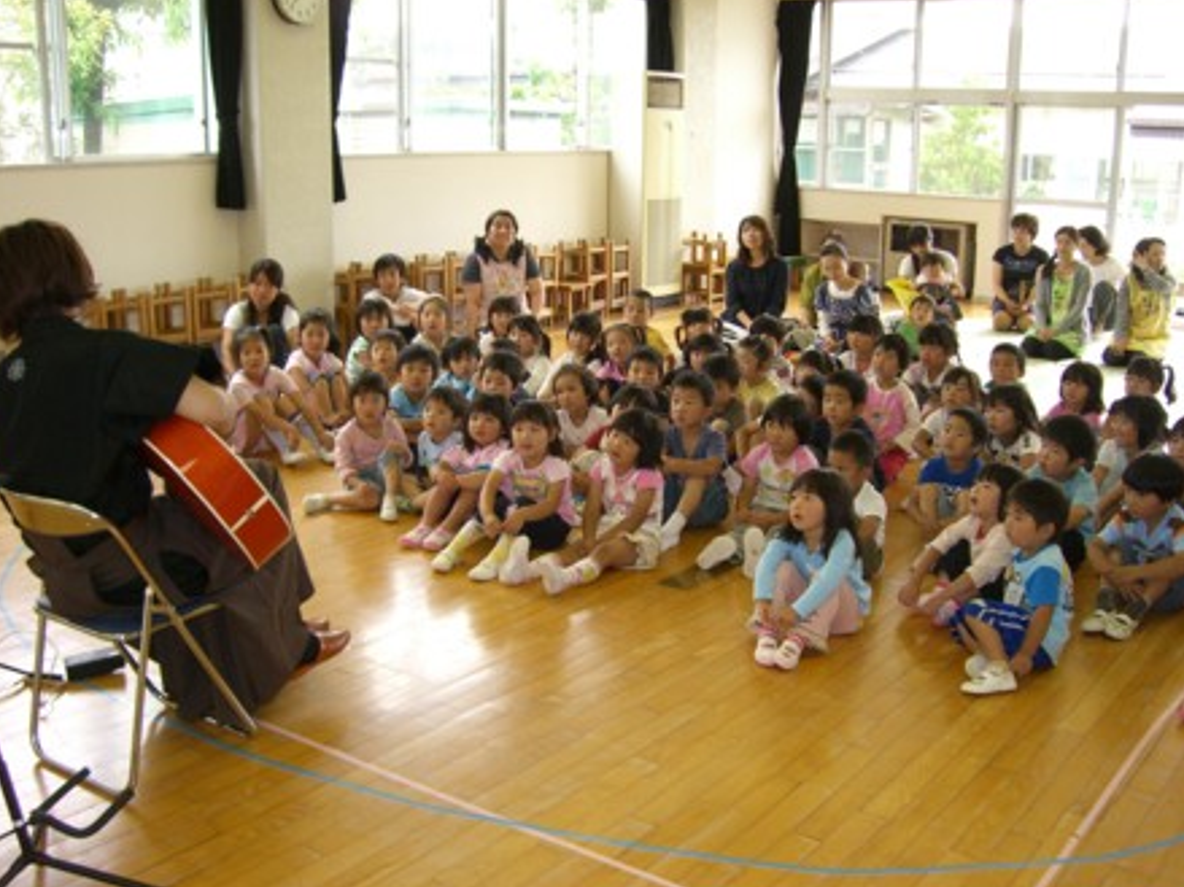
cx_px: 585
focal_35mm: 39
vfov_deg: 36.8
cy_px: 439
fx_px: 1334
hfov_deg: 47.9
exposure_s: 1/60
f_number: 2.7
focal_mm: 6.2
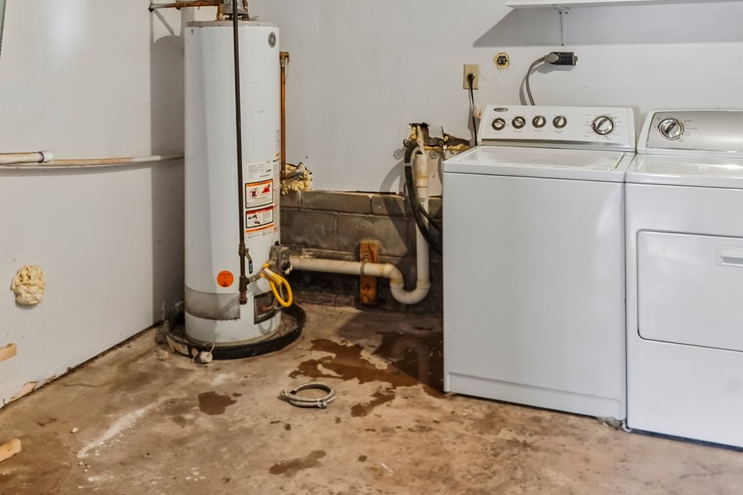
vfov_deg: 36.6
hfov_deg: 55.8
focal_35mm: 34
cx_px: 398
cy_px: 57
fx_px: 701
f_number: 8
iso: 400
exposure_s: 1
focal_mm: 16
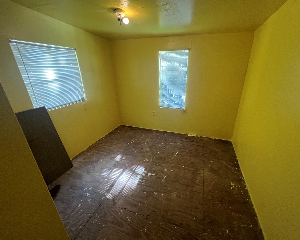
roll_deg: -0.4
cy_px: 118
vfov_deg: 88.0
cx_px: 163
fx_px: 124
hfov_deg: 100.4
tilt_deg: -22.7
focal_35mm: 14
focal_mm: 1.57
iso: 320
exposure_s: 1/60
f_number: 1.8
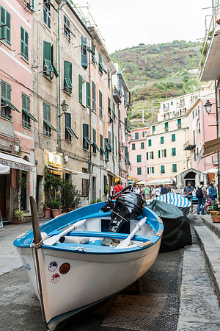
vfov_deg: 51.0
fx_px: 346
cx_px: 34
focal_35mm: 38
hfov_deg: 33.9
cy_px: 171
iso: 500
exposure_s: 1/50
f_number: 2.8
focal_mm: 24
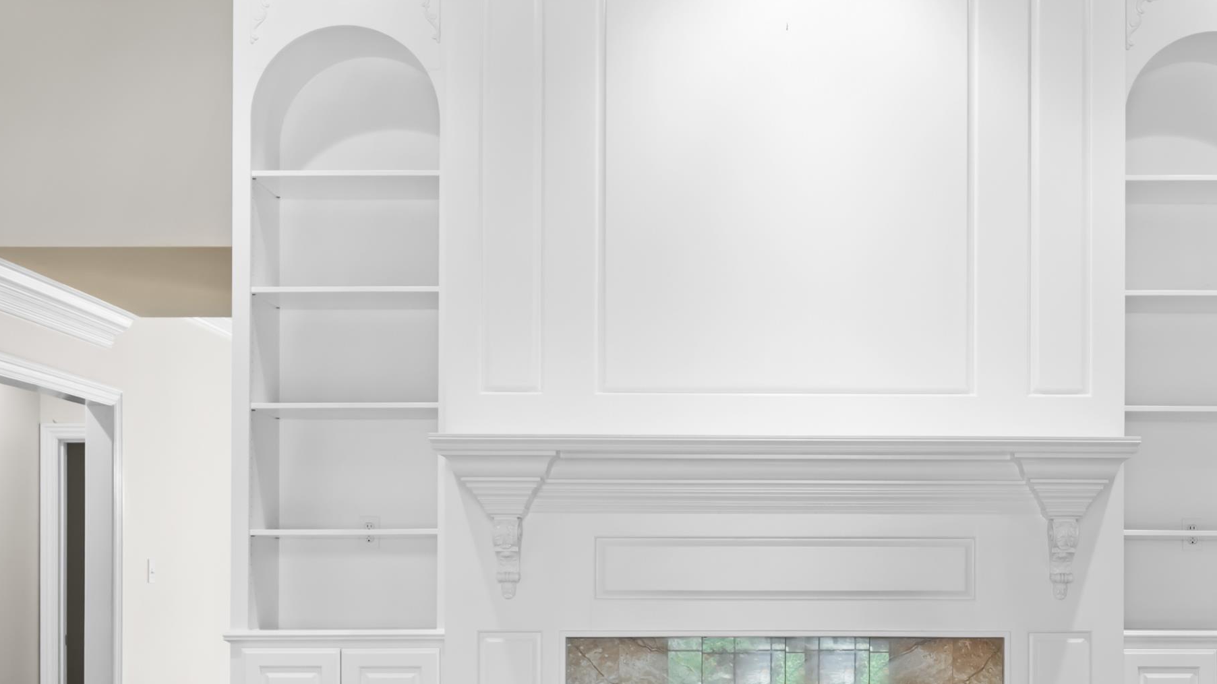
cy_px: 584
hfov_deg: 43.2
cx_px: 789
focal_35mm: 47
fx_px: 1517
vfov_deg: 24.8
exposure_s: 1/1.25
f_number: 8
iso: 320
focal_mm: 18
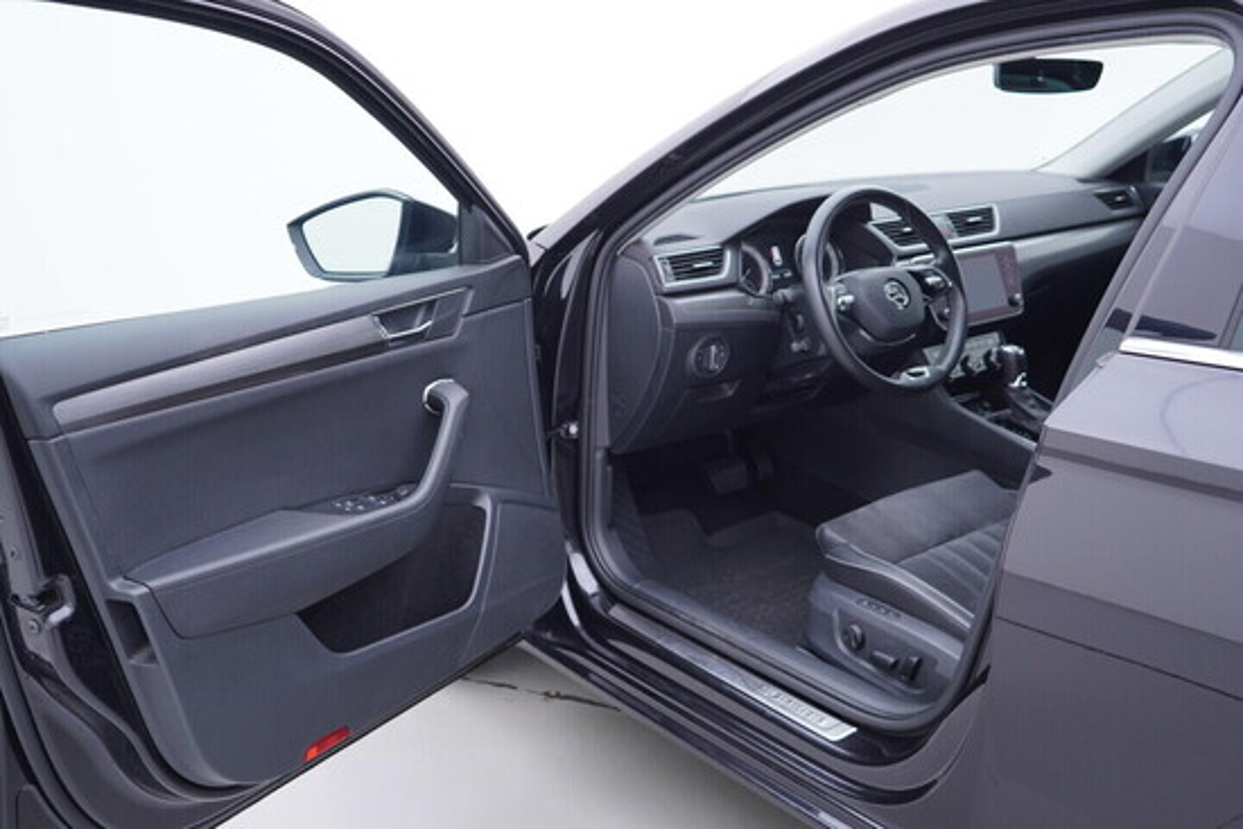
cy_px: 414
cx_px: 622
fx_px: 1243
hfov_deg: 53.1
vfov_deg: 36.9
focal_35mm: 36
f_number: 2.8
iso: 125
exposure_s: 1/40
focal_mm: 24
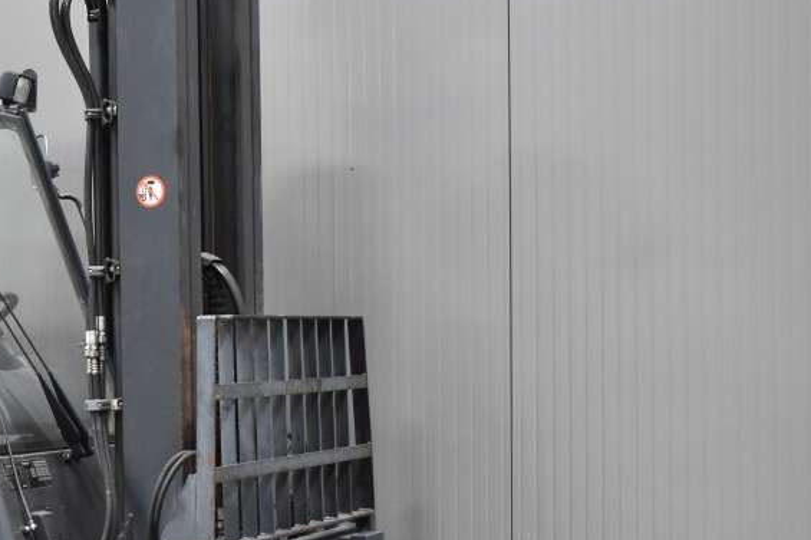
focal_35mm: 86
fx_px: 1938
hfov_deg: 22.7
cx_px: -11
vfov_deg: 15.8
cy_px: 372
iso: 1250
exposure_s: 1/30
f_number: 5
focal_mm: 27
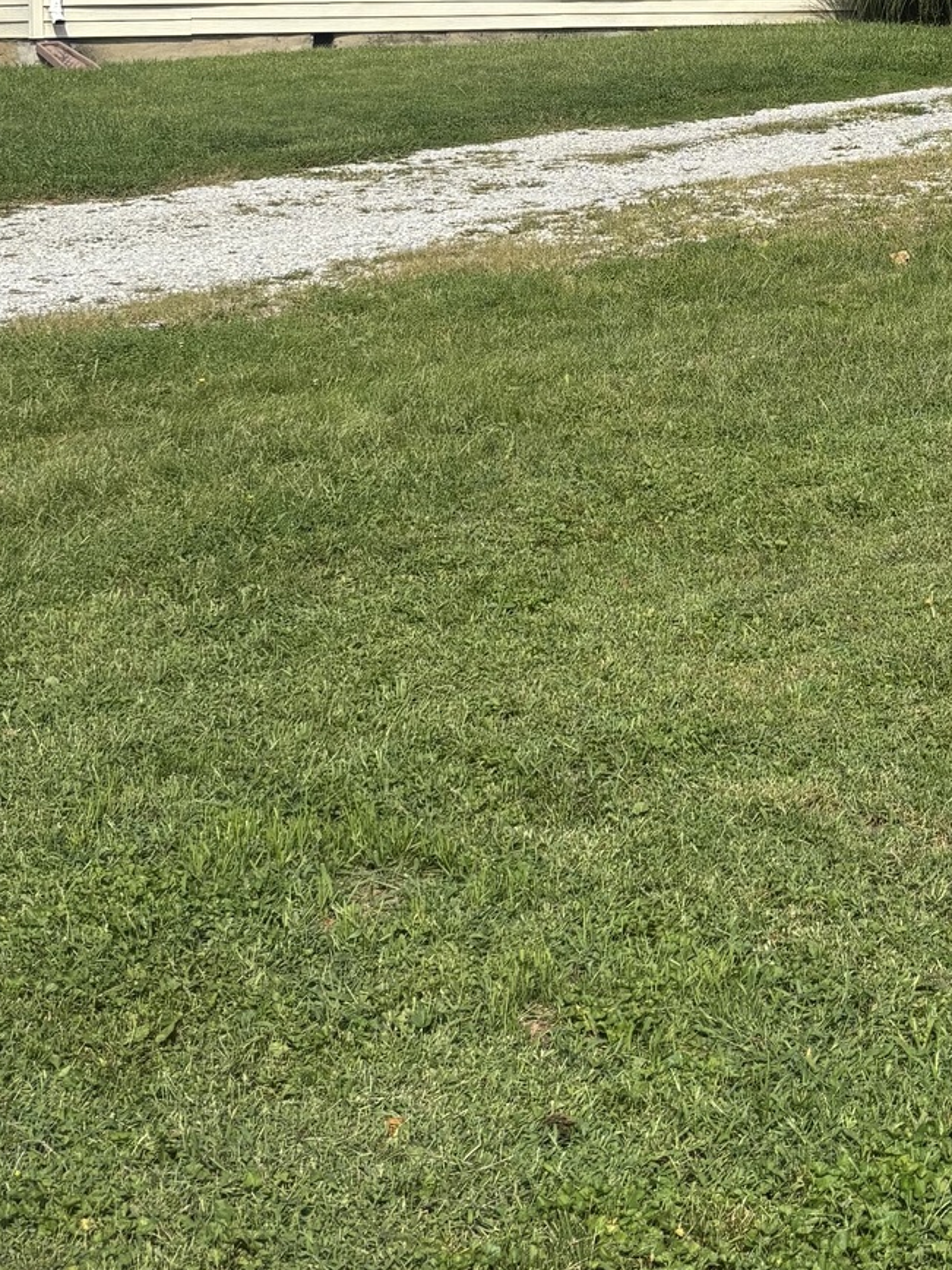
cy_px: 29
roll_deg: +0.7
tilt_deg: -1.2
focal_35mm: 69
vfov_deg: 26.8
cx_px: 718
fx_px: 2530
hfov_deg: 21.1
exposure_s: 1/3650
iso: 50
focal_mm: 5.96
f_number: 1.6
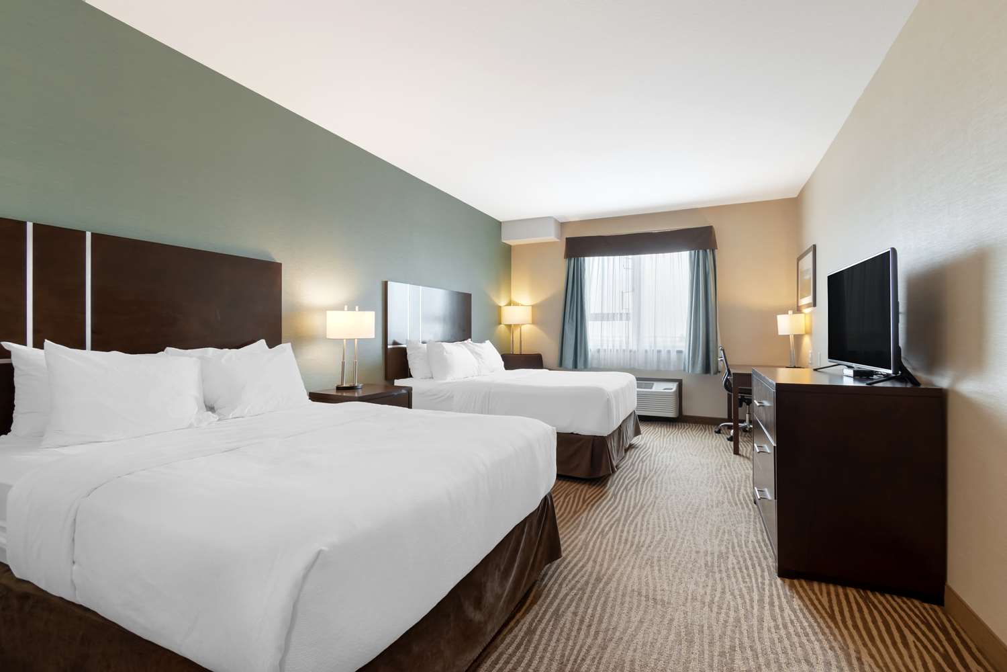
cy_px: 336
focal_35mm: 15
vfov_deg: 77.3
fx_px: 420
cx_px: 504
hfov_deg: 100.4
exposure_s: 1/90
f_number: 8
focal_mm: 10
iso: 400
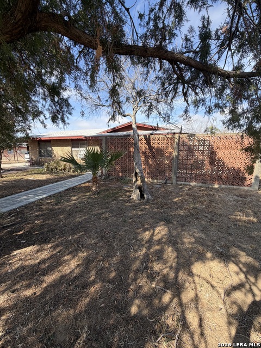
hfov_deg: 85.7
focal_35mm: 14
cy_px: 174
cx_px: 130
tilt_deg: -10.2
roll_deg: -0.4
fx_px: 141
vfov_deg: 102.1
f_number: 2.2
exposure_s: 1/596
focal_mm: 2.22
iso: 40
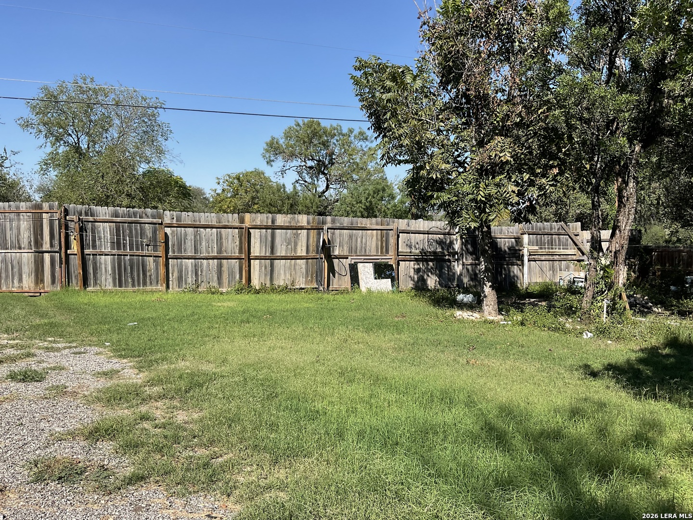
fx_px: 581
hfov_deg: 61.7
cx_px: 346
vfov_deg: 48.2
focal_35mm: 29
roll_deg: -0.2
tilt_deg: -6.3
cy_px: 260
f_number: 1.8
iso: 16
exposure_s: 1/1675
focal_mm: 3
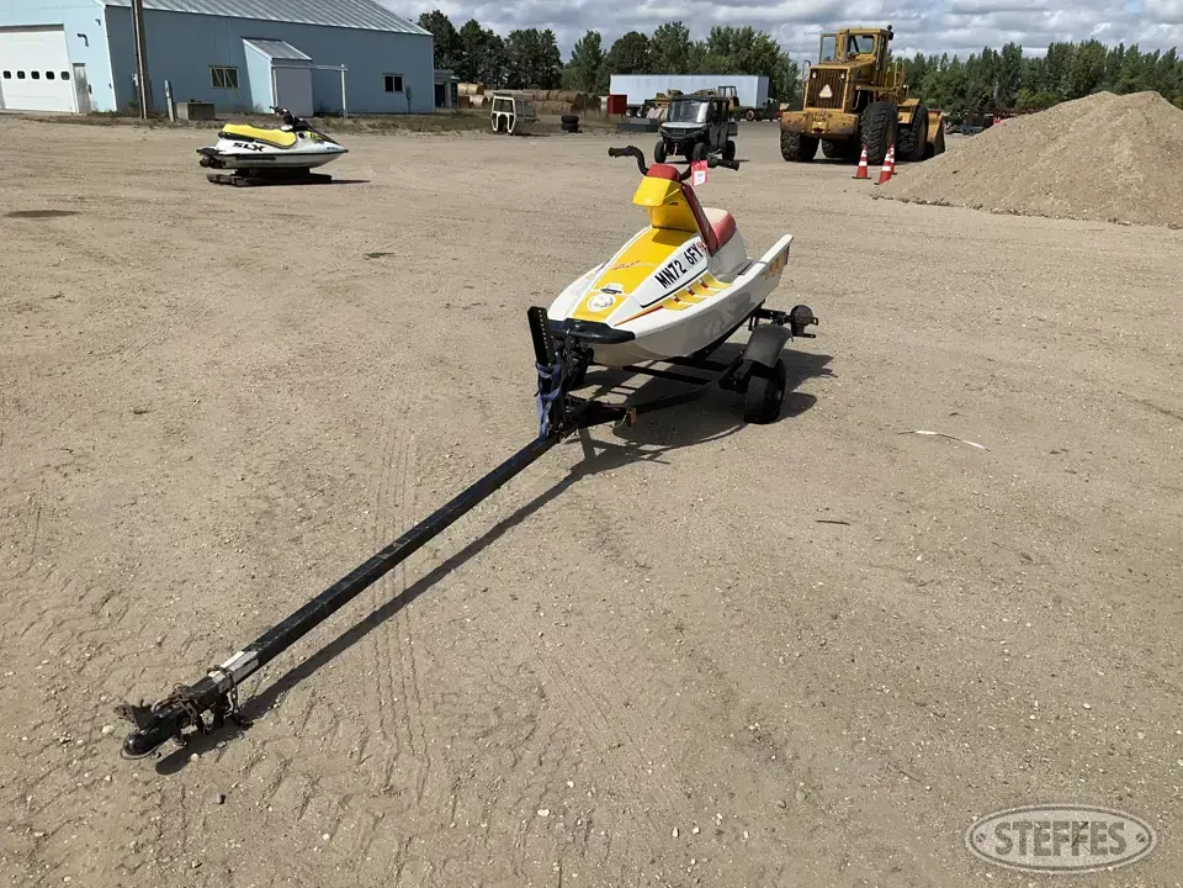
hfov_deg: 61.7
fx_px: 991
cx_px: 592
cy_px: 444
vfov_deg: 48.2
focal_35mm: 29
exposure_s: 1/2959
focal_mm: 3
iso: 25
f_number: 1.8
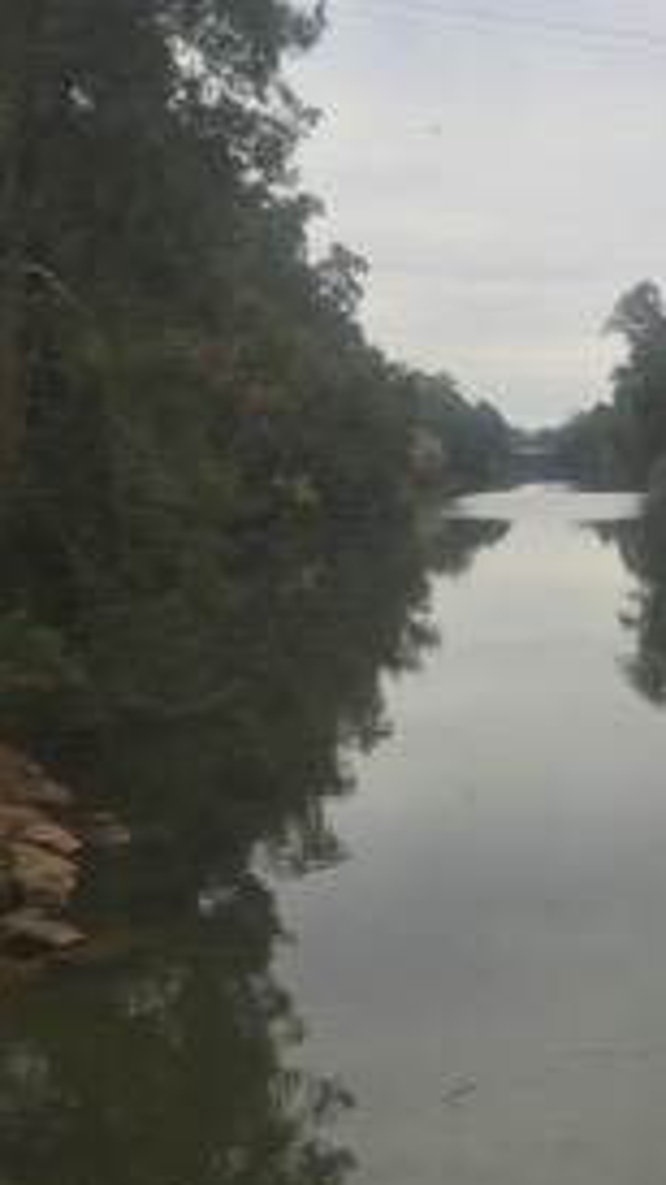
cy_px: 705
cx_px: 908
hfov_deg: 18.4
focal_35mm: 60
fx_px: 1885
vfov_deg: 34.8
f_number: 2.2
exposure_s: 1/565
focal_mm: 4.15
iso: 32
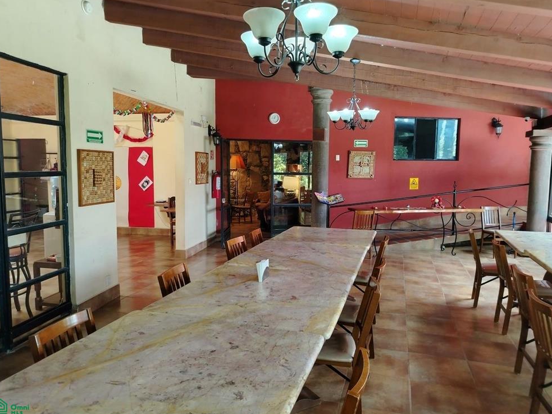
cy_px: 204
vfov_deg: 54.9
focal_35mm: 25
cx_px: 275
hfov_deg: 69.4
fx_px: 399
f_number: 1.75
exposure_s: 1/50
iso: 600
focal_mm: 5.25
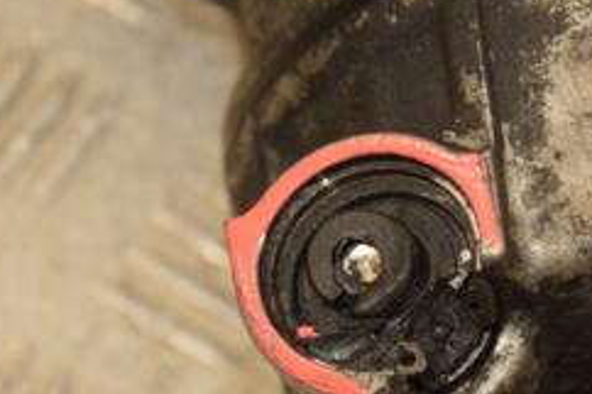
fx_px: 3796
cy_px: 198
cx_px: 345
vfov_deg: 5.9
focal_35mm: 231
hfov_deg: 8.9
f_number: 5.3
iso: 800
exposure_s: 1/125
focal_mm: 62
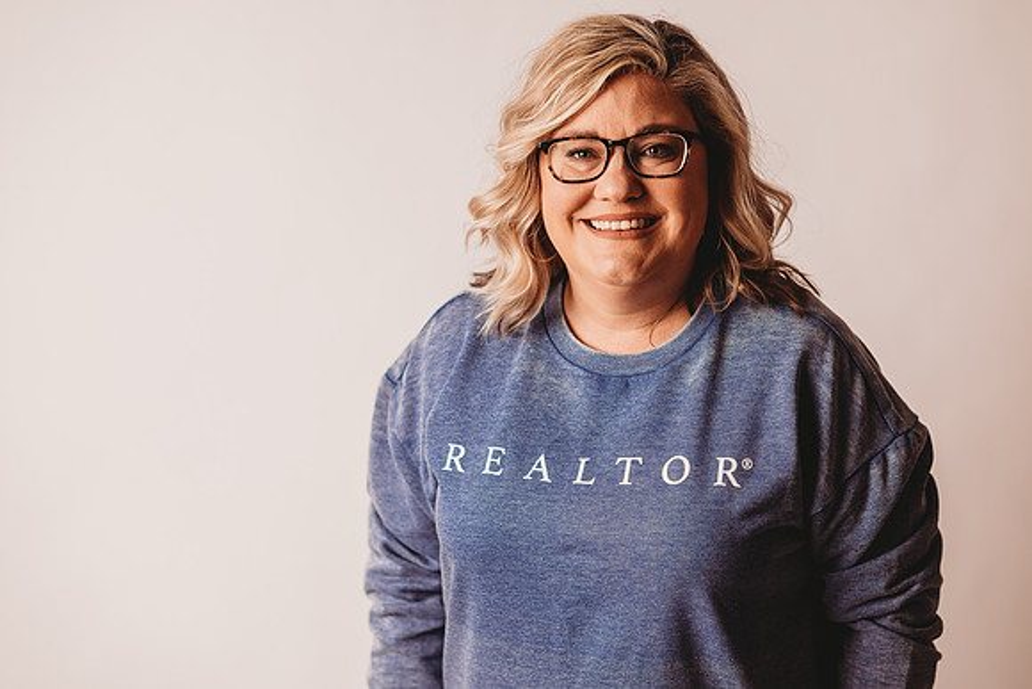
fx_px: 2437
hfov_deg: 23.9
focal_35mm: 85
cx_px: 516
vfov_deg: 16.1
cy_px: 344
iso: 100
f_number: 2.5
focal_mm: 85
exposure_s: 1/160
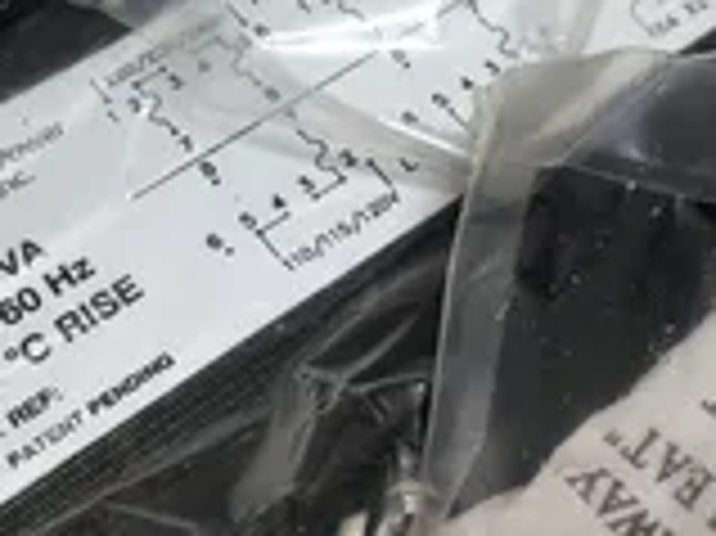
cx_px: 324
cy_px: -14
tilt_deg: -51.3
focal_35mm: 78
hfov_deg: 25.0
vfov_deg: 18.3
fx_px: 1612
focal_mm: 3.3
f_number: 2.4
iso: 25
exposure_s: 1/159
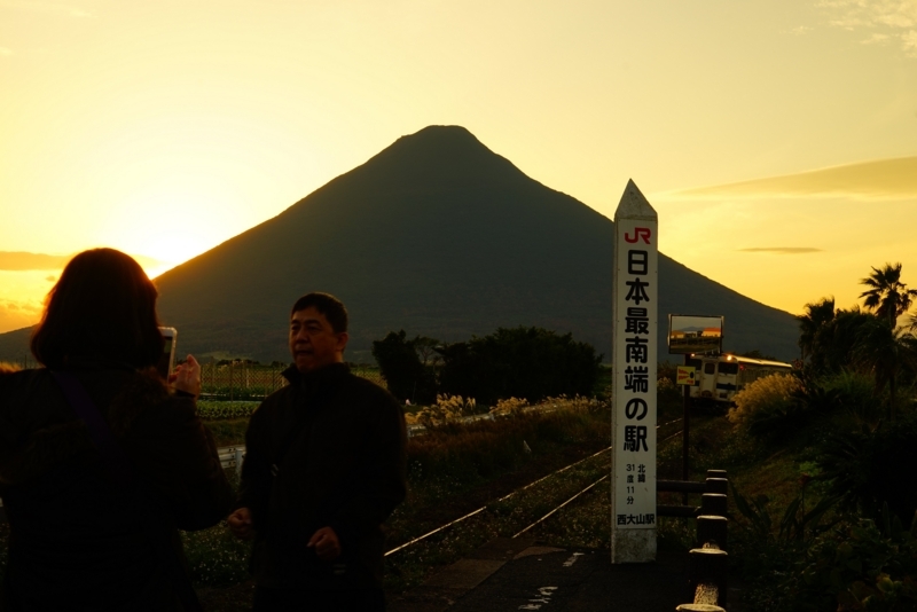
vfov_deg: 27.5
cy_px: 306
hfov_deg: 40.3
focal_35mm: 49
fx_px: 1249
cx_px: 458
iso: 100
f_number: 11
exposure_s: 1/60
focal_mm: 49
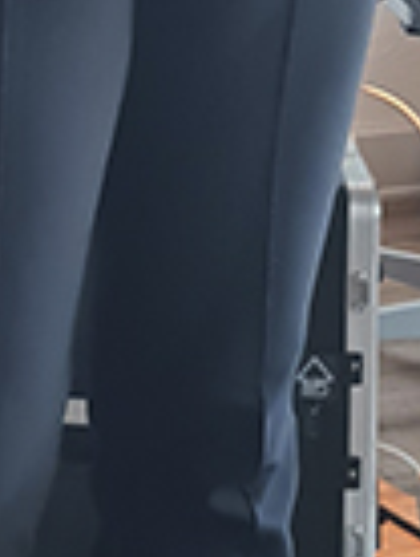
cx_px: -178
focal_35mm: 201
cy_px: -434
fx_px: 3242
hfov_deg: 7.3
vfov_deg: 9.4
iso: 160
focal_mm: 5.4
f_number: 1.8
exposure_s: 1/100
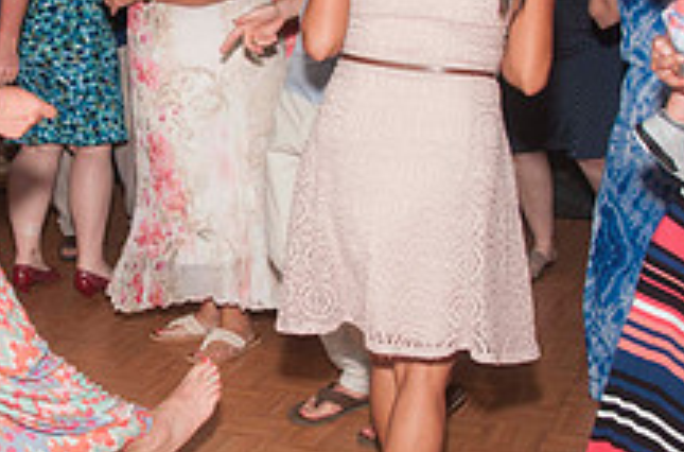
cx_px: 172
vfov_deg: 18.4
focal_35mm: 73
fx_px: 1383
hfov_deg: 27.4
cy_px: 88
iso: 400
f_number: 5.6
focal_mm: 18
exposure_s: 1/60
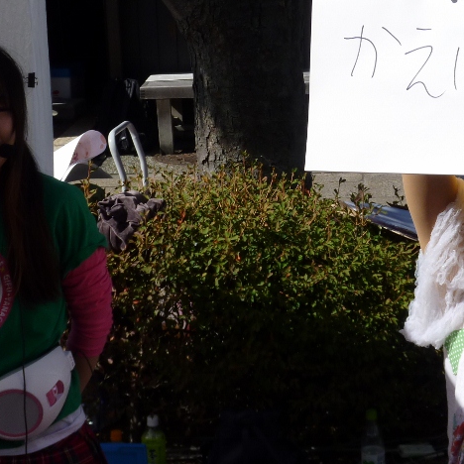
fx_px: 1319
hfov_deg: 19.9
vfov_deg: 19.8
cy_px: 110
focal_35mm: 87
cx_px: 292
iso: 80
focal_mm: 8.1
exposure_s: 1/640
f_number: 4.2
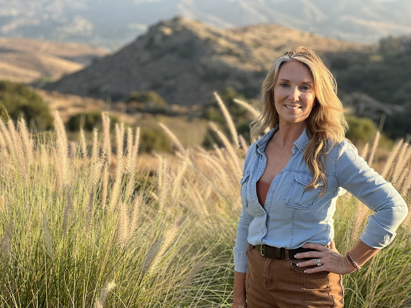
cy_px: 154
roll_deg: +0.8
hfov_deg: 25.3
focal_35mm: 77
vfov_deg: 19.1
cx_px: 206
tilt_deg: -7.4
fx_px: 914
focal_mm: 9
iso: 25
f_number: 2.8
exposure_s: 1/121
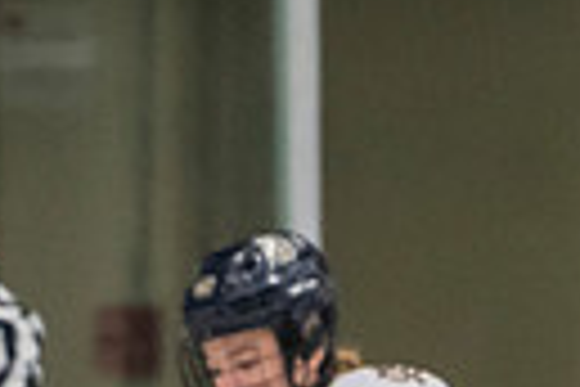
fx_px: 22135
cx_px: 485
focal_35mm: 1374
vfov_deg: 1.0
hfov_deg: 1.5
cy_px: 862
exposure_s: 1/640
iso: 2000
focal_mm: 195
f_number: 3.2
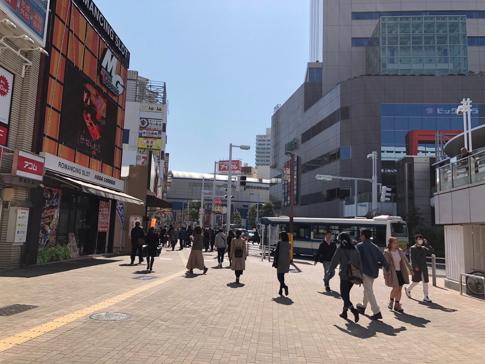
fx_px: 406
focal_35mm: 29
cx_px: 242
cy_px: 182
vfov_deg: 48.2
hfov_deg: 61.7
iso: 20
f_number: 1.8
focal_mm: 3.99
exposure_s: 1/2825
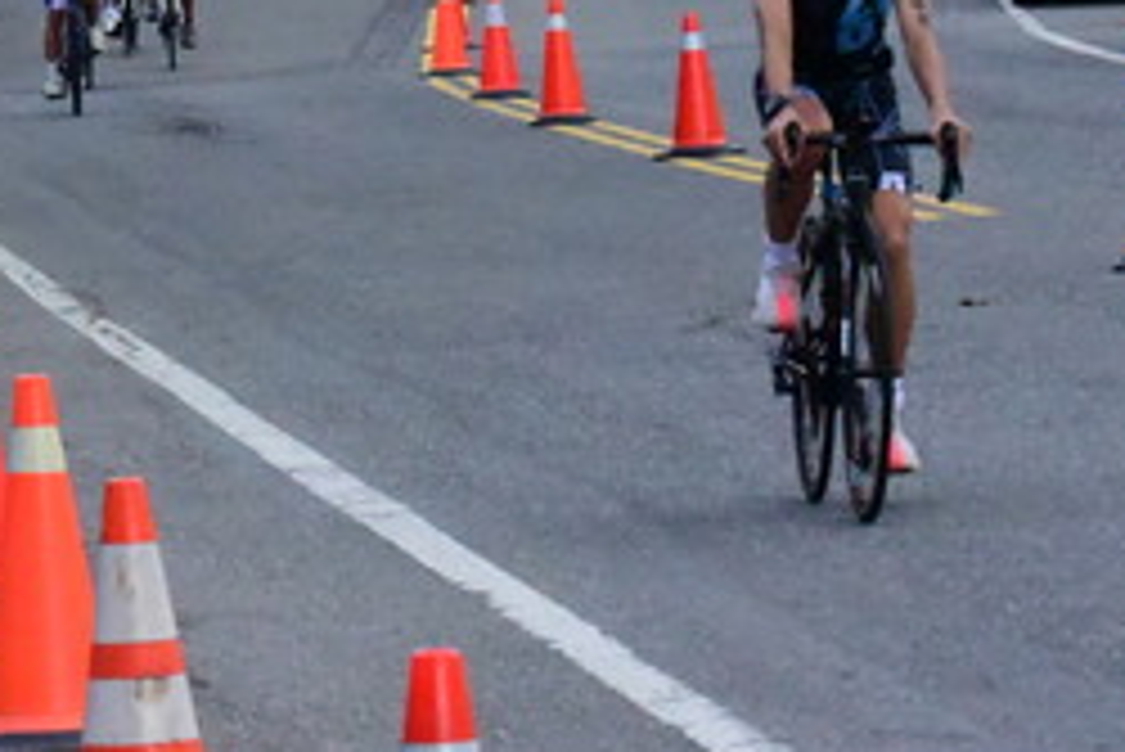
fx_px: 11725
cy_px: -106
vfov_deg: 3.7
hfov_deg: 5.5
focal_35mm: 375
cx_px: 68
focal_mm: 120
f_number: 14
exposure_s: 1/3200
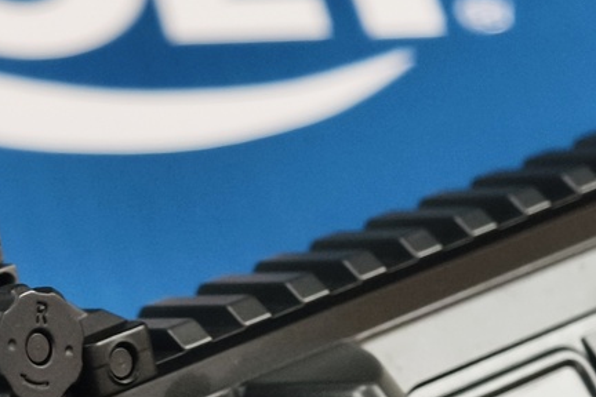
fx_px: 4072
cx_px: 11
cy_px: 332
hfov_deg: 8.3
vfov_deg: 5.6
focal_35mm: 246
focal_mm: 22.48
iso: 809
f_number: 2.67
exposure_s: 1/30
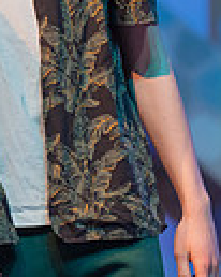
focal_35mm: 760
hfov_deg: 2.0
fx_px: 6221
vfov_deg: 2.5
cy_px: -73
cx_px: -4
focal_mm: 180
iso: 1250
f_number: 2.8
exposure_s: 1/250
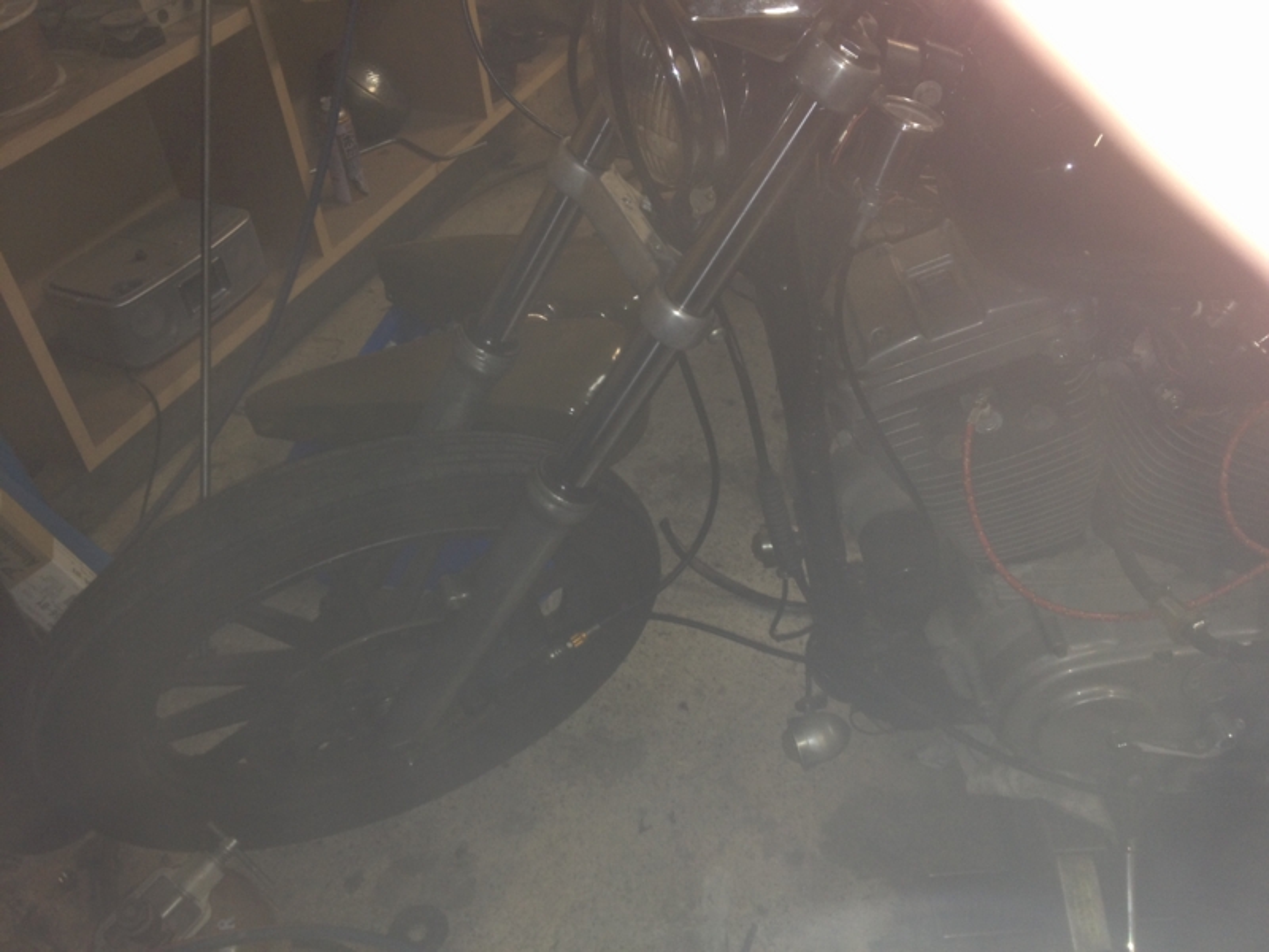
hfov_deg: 52.6
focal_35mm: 35
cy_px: 476
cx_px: 634
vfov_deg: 40.7
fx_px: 1283
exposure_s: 1/16
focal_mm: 4.28
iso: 100
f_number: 2.4
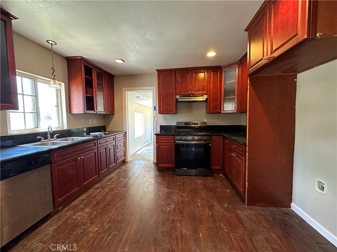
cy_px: 126
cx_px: 168
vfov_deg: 85.7
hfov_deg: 102.1
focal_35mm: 14
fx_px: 136
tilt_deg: -3.9
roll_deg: +0.6
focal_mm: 2.22
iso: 320
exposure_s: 1/60
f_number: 2.2
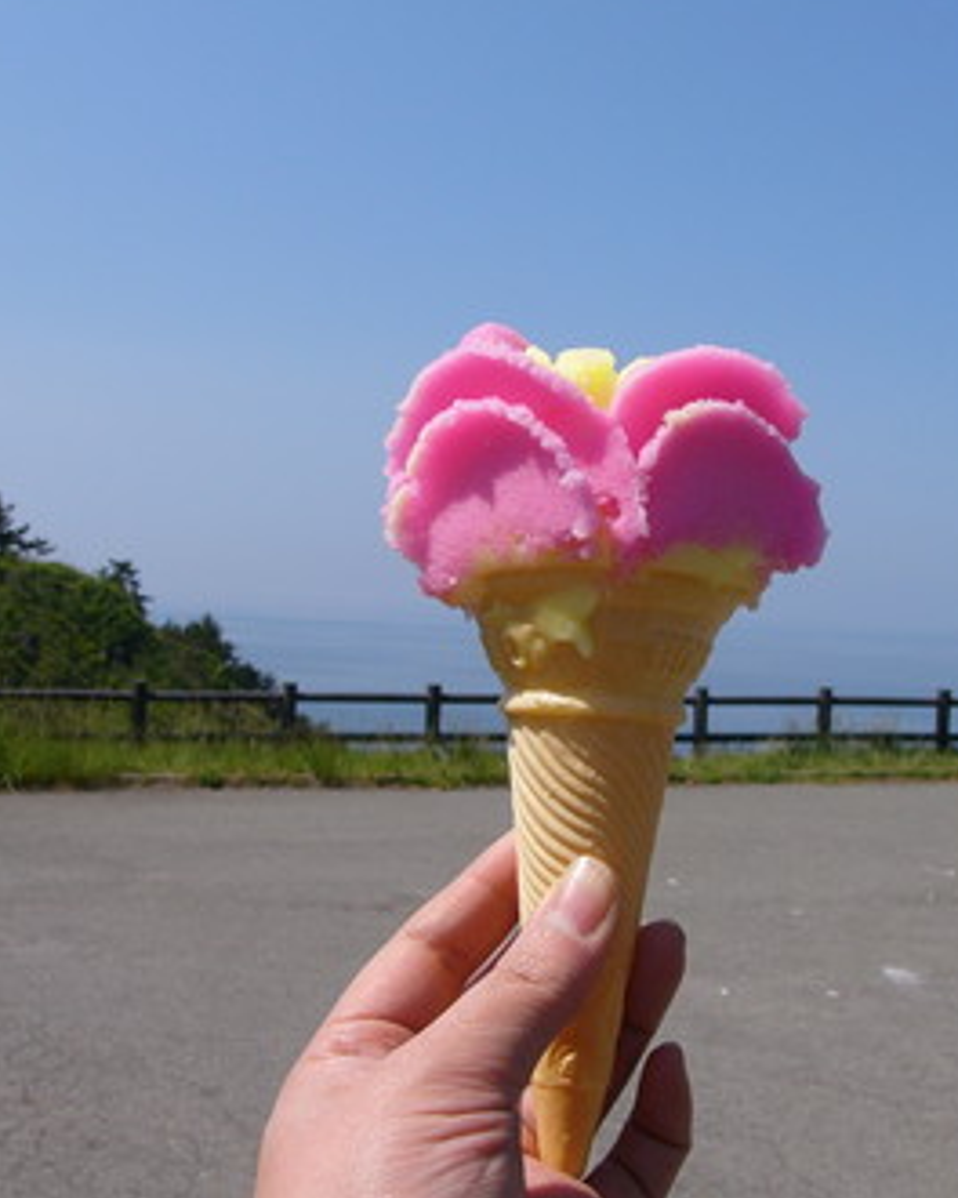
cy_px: 595
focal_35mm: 48
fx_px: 1701
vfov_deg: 38.8
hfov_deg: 31.4
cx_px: 552
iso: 50
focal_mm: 6
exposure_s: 1/500
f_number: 5.2
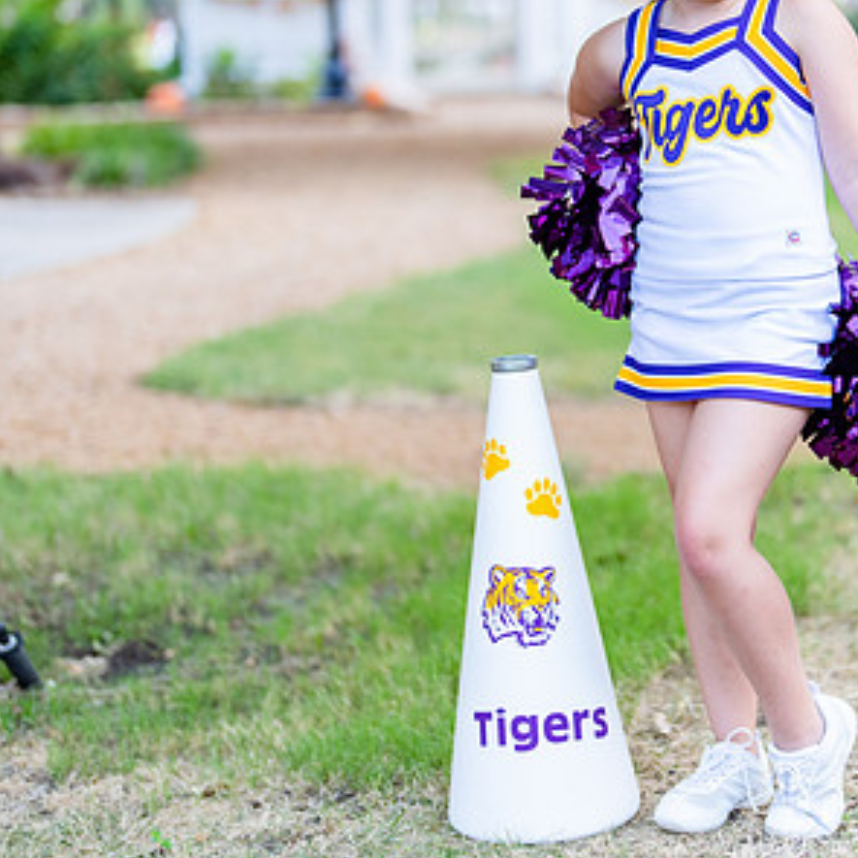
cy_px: 279
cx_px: 740
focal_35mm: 98
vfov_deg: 17.7
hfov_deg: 17.5
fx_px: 2748
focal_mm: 50
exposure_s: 1/400
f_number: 1.2
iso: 400
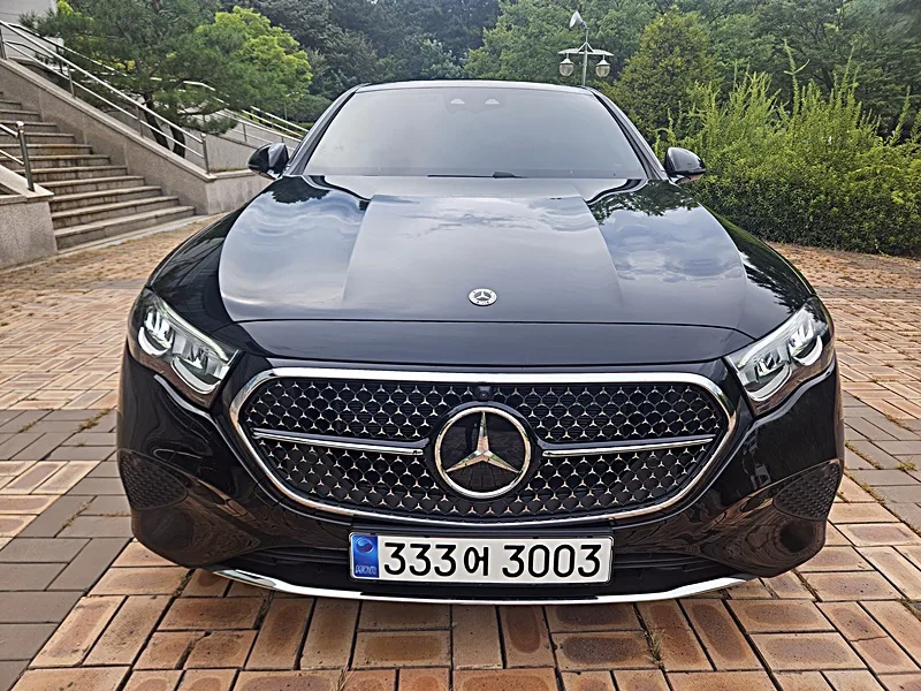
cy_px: 346
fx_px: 612
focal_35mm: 23
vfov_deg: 58.9
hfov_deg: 73.9
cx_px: 460
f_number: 1.8
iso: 25
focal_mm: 5.4
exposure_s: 1/744
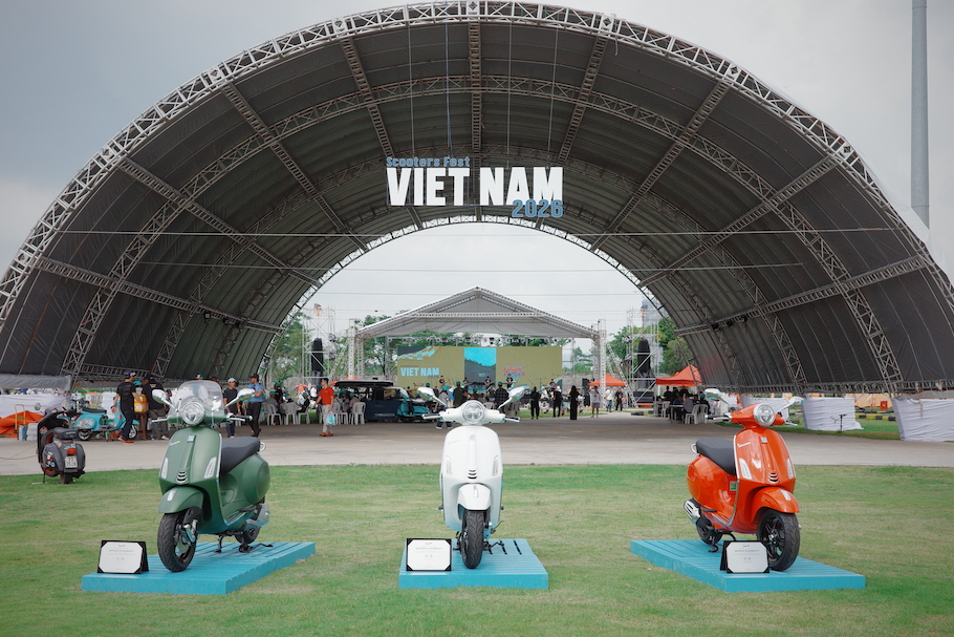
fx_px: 1193
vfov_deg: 29.9
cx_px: 478
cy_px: 350
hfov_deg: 43.6
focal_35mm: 45
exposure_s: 1/640
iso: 200
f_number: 6.3
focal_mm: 26
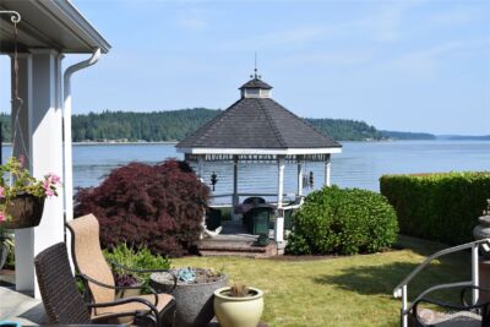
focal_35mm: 44
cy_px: 164
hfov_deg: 44.9
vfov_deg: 30.9
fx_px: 592
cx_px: 245
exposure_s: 1/320
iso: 200
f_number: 9
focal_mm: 29
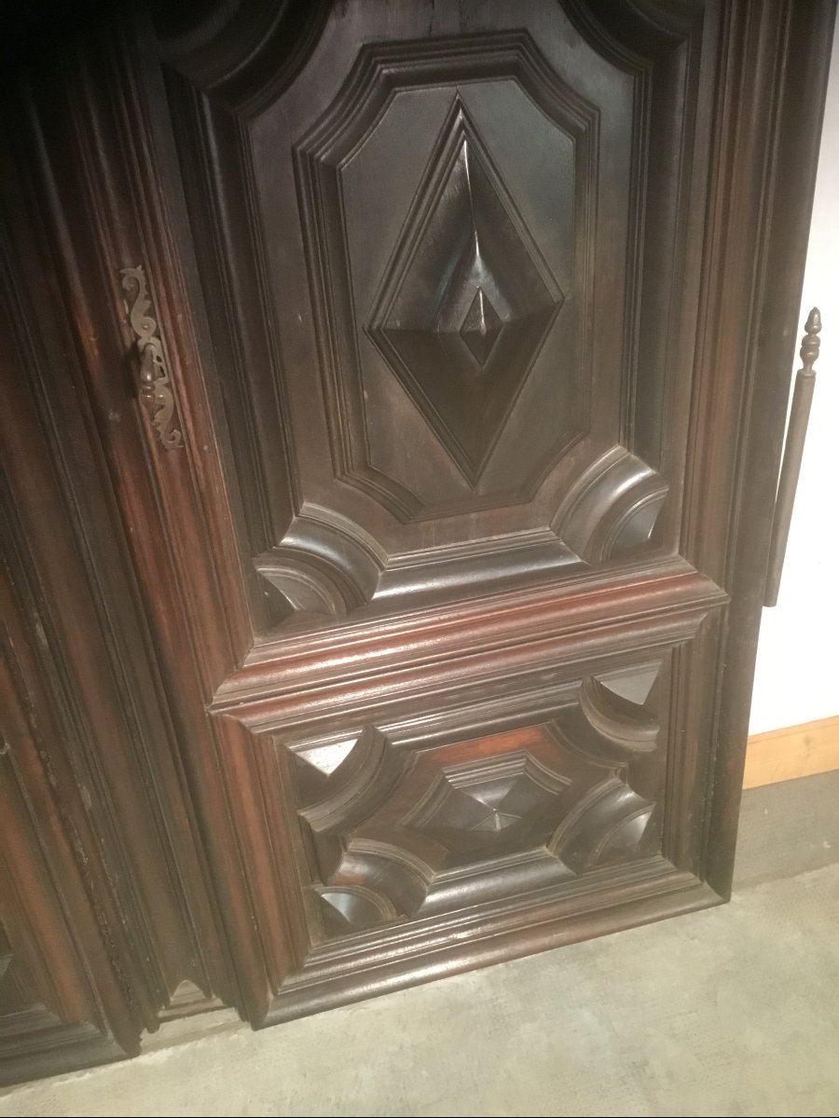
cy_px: 559
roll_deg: +0.8
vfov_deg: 58.4
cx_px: 420
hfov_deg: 45.4
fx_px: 1002
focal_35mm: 31
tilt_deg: -40.4
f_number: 2.4
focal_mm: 3.3
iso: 200
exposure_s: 1/17
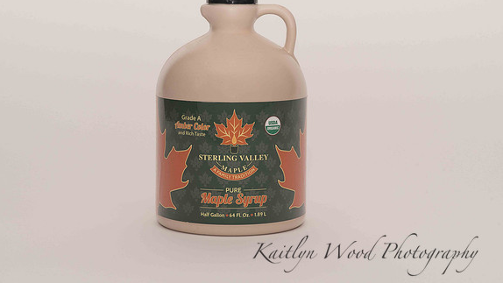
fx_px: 1200
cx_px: 252
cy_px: 116
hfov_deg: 23.7
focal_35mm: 90
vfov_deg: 13.4
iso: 400
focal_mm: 85
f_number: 13
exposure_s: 1/100
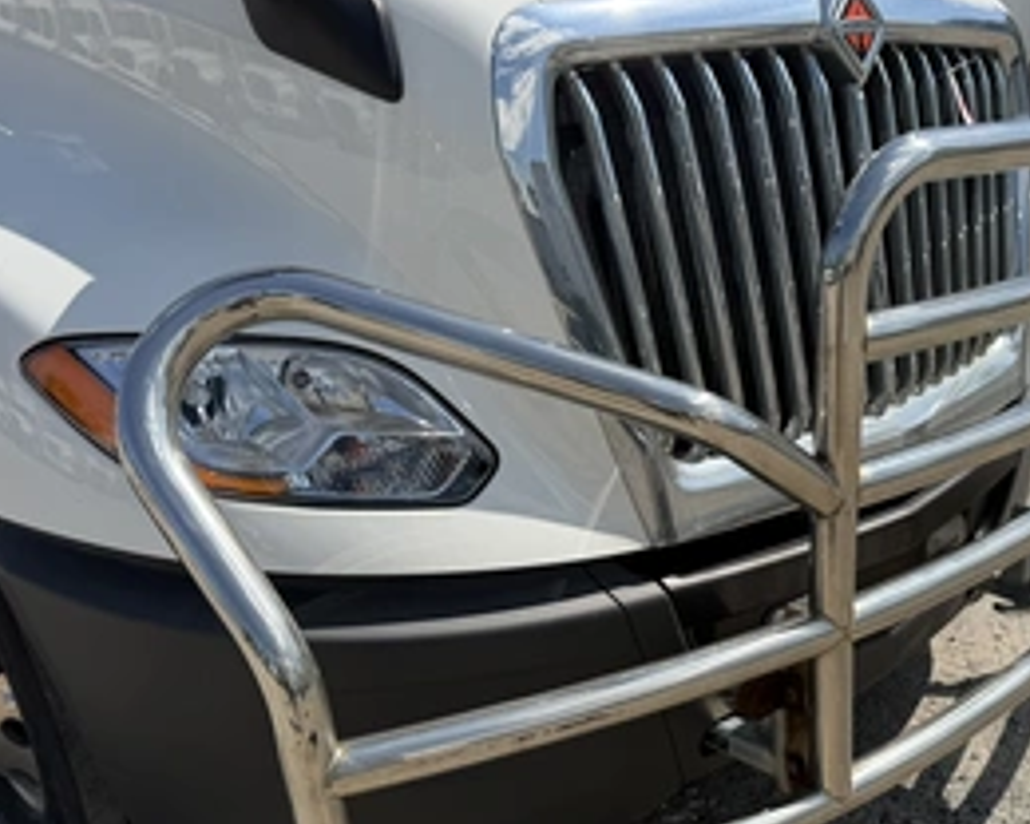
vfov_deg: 40.6
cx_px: 753
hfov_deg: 48.6
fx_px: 1097
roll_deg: +2.4
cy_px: 551
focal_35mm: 36
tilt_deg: -23.4
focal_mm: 6.76
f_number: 1.78
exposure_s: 1/4975
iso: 80
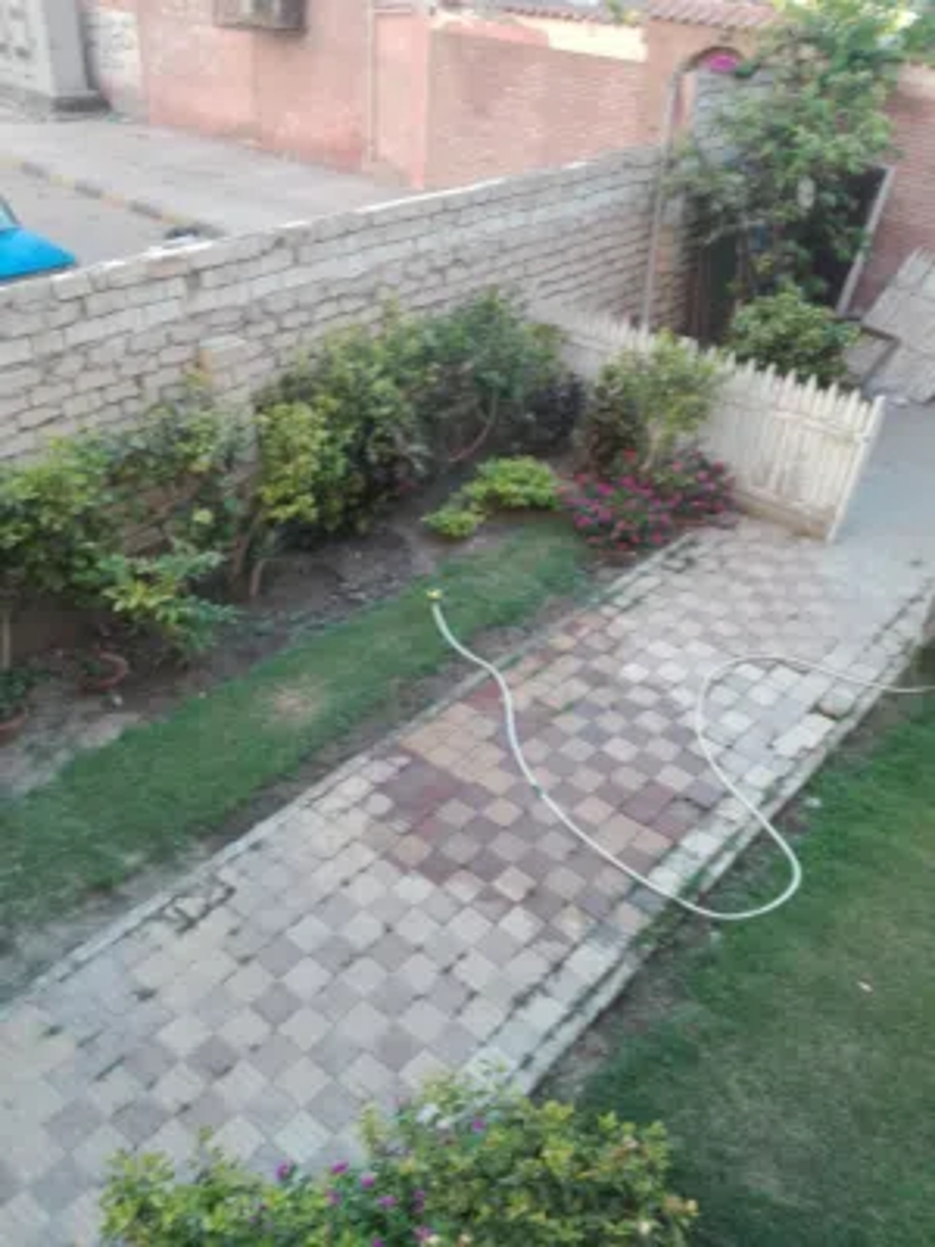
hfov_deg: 51.4
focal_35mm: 27
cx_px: 468
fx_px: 972
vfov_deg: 65.3
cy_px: 624
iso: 150
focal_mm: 3.79
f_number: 2
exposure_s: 1/100
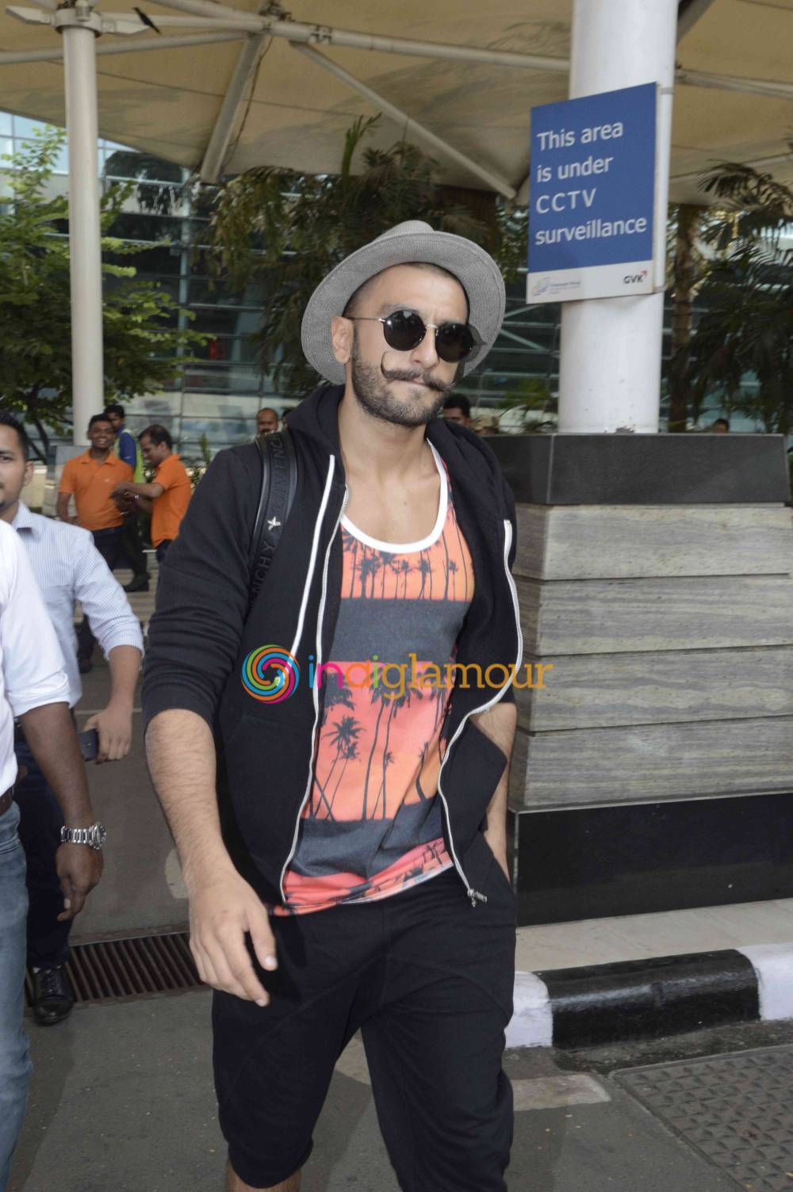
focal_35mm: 42
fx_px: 1390
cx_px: 396
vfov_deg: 46.4
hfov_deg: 31.8
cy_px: 596
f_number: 11
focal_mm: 28
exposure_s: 1/200
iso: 800
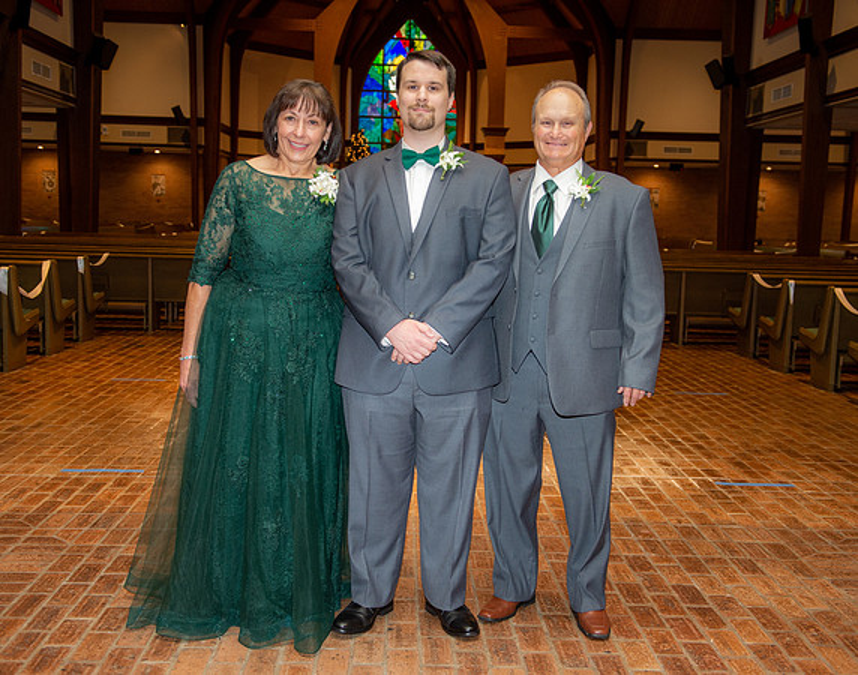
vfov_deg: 36.9
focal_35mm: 40
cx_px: 417
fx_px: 1013
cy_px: 338
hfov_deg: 45.9
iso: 1250
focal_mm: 36
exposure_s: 1/125
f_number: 4
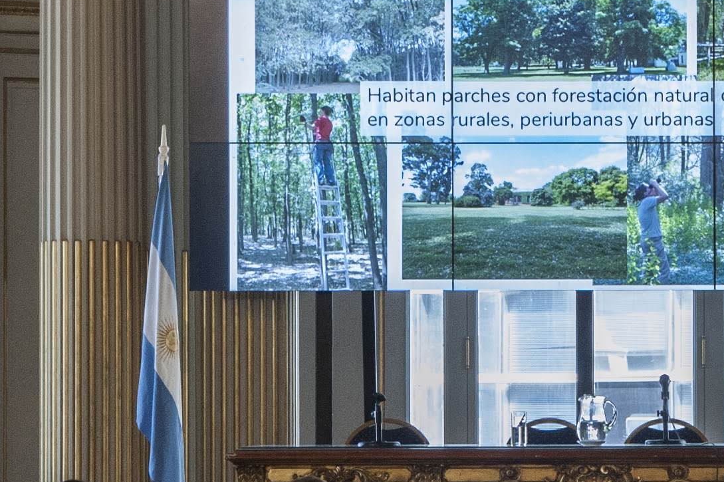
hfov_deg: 7.0
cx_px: 616
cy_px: 209
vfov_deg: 4.7
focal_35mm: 293
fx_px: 5890
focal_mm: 75
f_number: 7.1
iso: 2500
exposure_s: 1/100
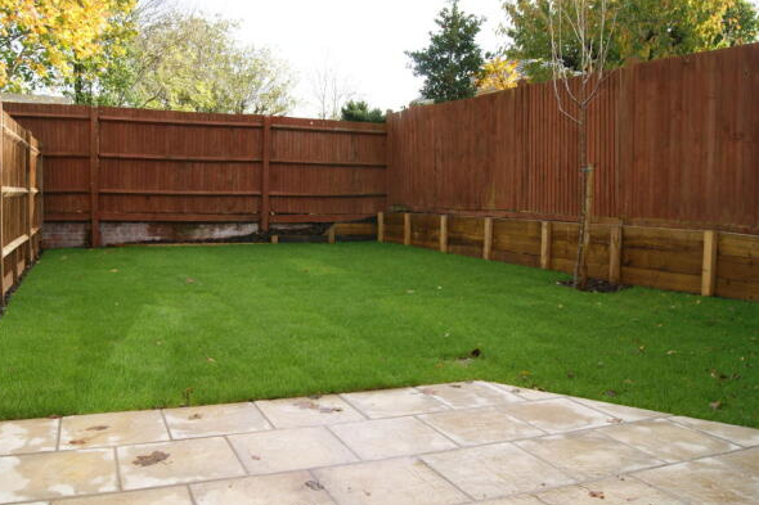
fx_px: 632
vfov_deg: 43.6
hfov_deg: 61.8
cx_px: 340
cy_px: 247
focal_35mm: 30
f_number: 7.1
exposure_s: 1/160
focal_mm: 18
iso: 100
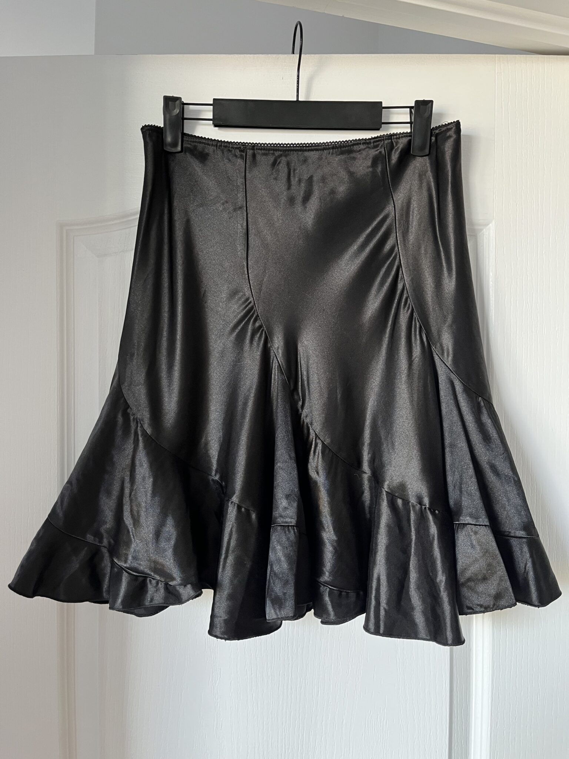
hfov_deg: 53.1
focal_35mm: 26
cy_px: 380
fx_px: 570
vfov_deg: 67.3
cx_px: 284
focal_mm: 5.1
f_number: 1.6
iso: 125
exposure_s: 1/60
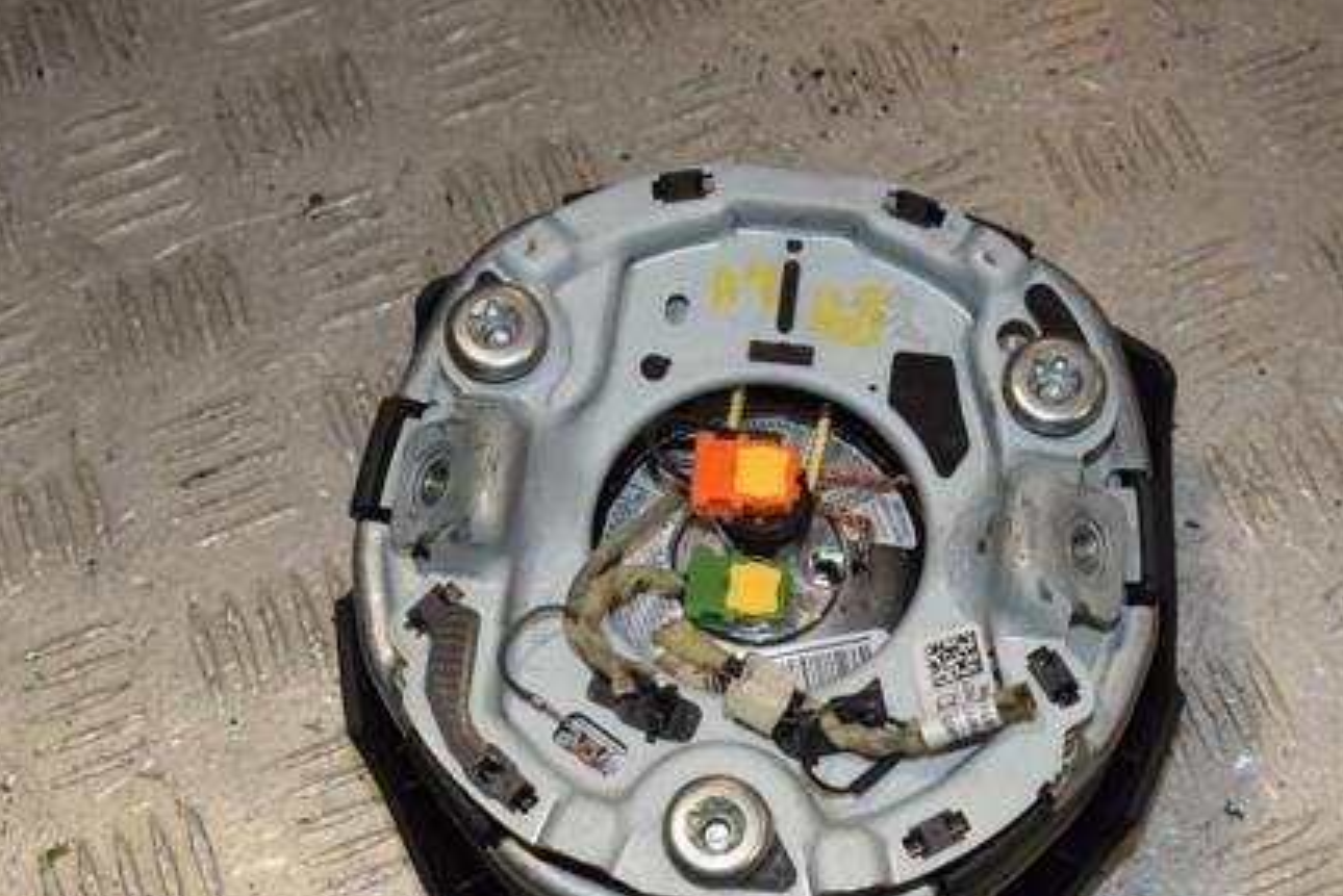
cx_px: 762
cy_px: 571
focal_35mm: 67
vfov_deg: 20.3
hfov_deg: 30.0
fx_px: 2500
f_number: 11
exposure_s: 1/200
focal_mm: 32
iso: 800
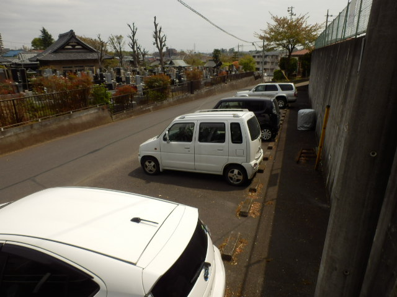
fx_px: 275
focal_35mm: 24
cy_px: 148
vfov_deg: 56.8
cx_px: 198
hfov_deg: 71.6
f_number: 7.9
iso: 80
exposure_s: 1/250
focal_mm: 4.2
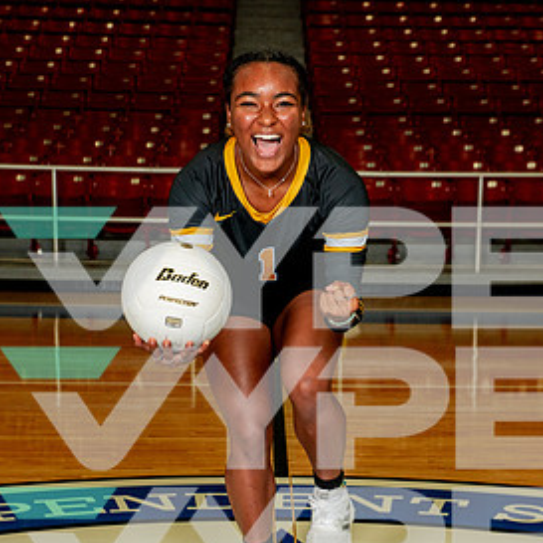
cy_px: 410
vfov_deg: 20.5
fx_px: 1491
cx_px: 294
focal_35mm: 84
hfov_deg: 20.6
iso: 800
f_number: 7.1
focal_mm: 60
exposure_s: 1/200
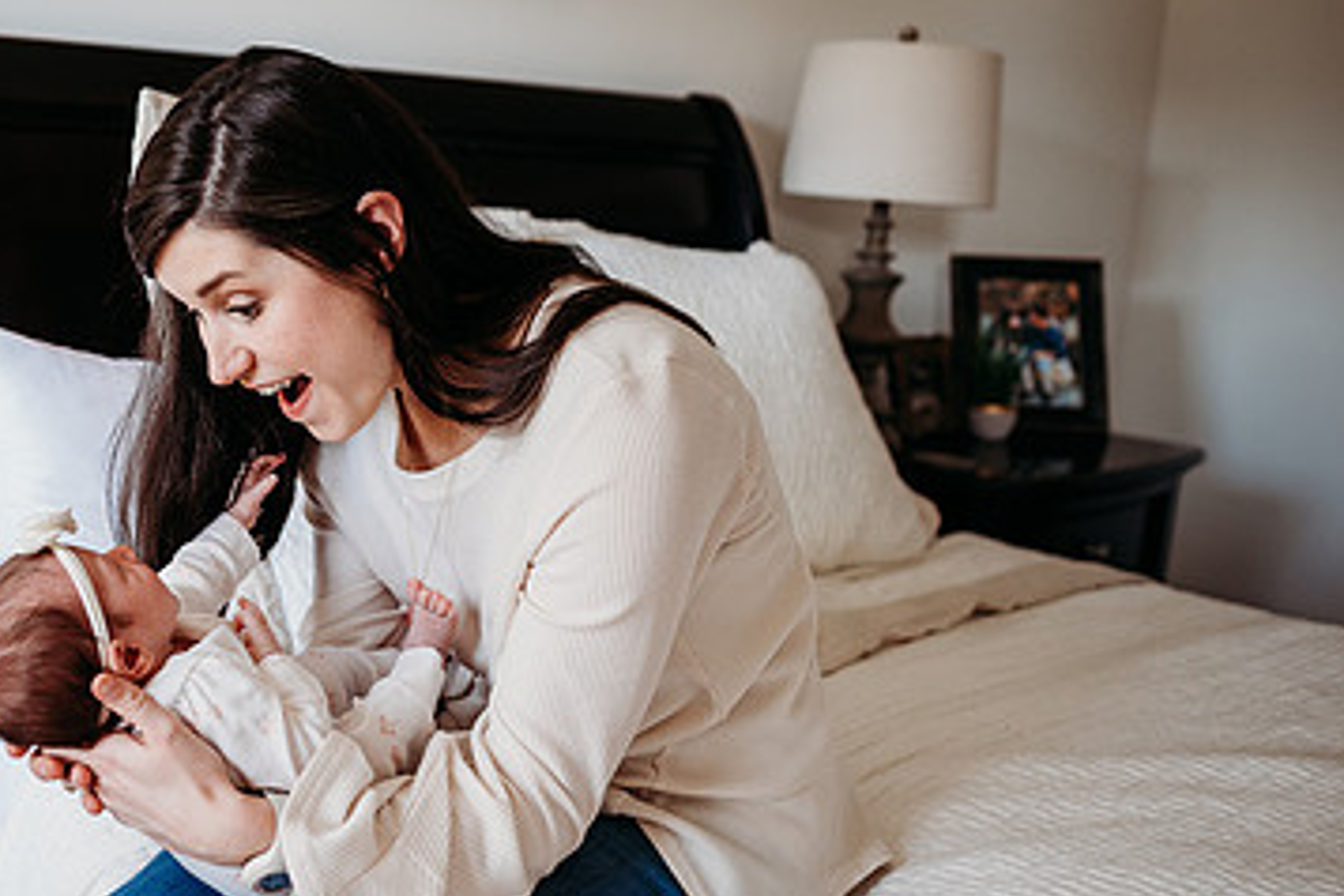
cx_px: 290
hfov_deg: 47.2
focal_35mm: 39
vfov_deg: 34.2
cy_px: 450
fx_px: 1456
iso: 640
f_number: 2.5
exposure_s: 1/250
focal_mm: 24
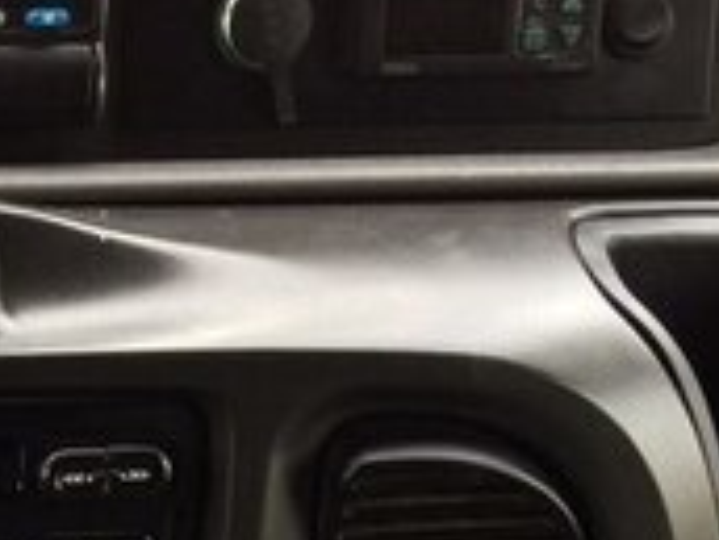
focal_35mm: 111
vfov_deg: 13.0
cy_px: 663
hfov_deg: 15.8
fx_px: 2306
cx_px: -451
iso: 40
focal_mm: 4.15
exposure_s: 1/50
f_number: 2.2
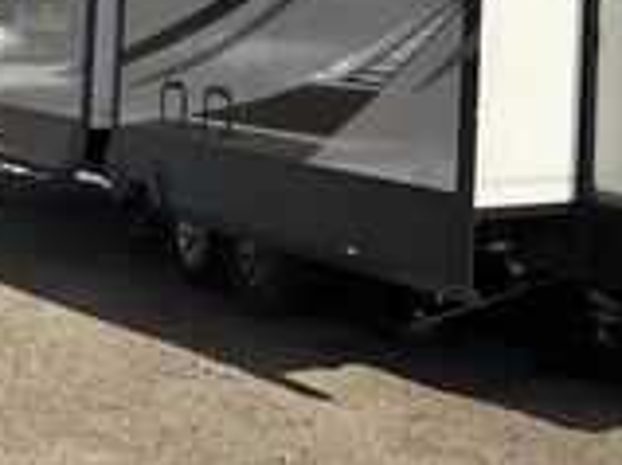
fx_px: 1311
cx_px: 567
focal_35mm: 73
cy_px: -4
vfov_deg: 19.5
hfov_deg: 25.8
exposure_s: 1/2320
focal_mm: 3
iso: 25
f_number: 1.8
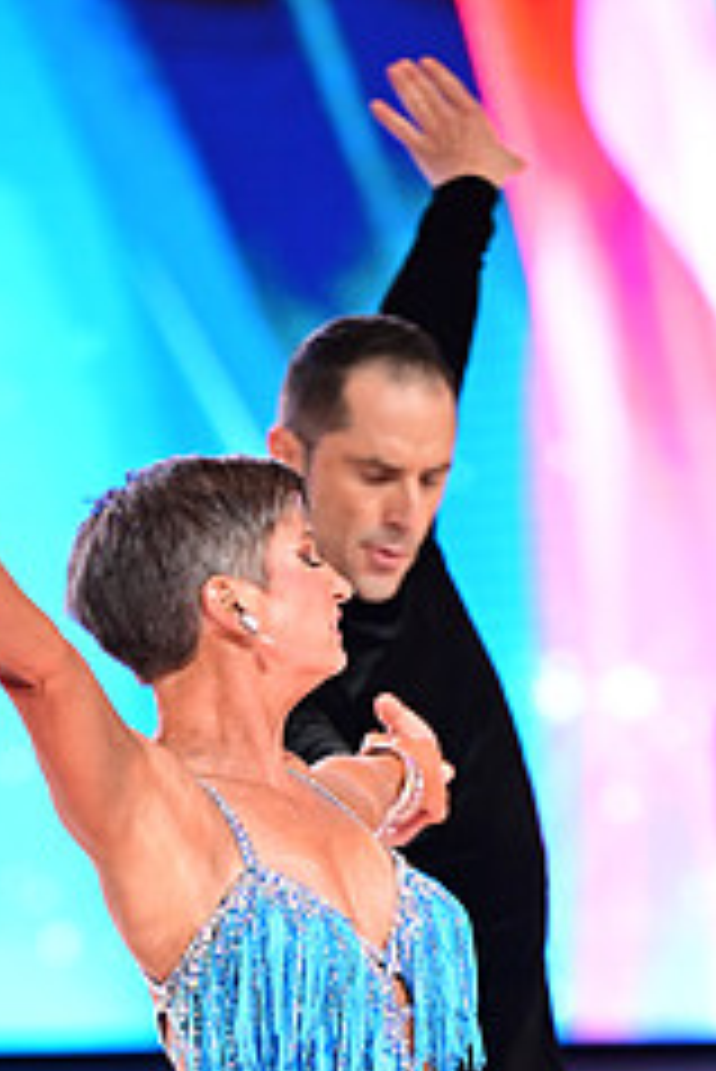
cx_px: 329
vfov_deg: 5.4
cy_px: 1300
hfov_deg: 3.7
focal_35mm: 377
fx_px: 11230
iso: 2000
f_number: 2.8
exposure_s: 1/320
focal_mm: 155
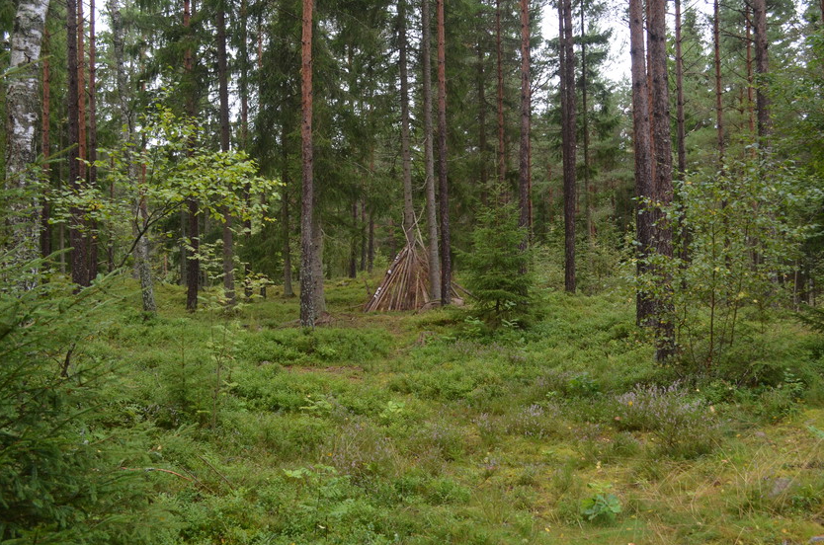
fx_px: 868
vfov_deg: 34.9
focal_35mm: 38
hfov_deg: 50.7
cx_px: 453
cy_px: 253
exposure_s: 1/100
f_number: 5
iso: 400
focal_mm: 22
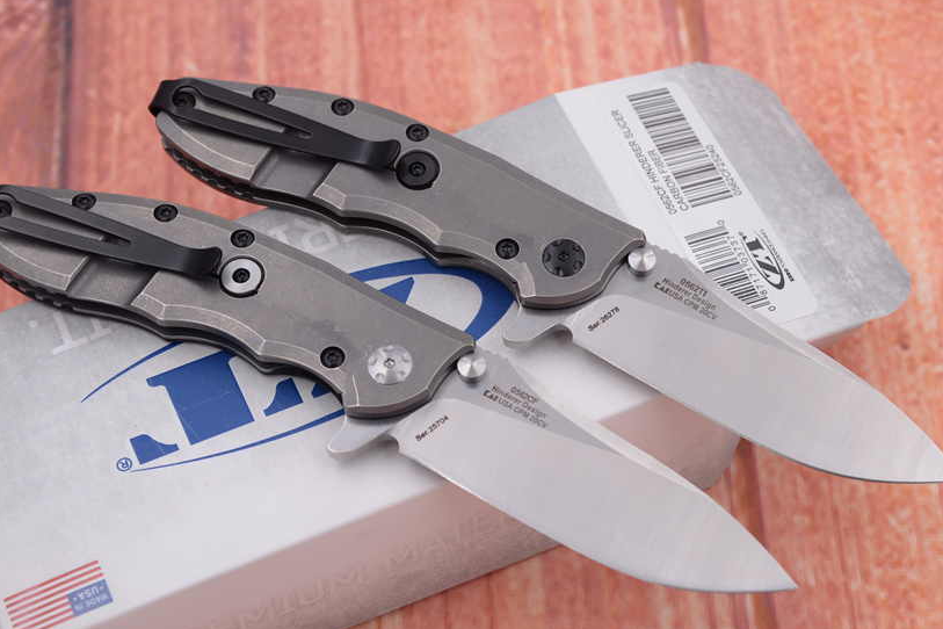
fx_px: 2095
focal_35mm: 80
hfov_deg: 25.4
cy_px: 326
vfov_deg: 17.1
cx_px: 503
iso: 200
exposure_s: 1/80
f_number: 7.1
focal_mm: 65
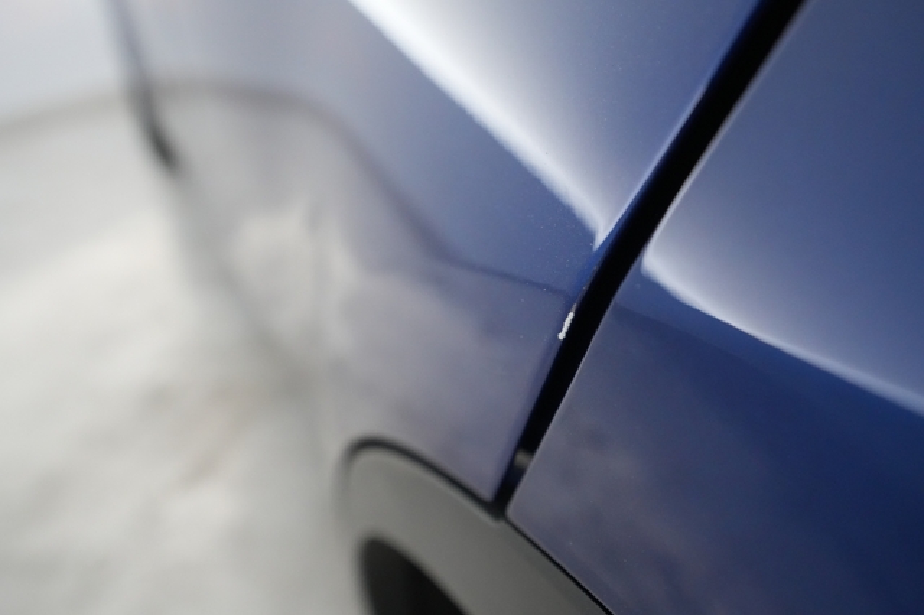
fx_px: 718
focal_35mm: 28
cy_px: 308
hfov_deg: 65.5
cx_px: 462
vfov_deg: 46.4
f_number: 5
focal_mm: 28
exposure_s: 1/125
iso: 6400
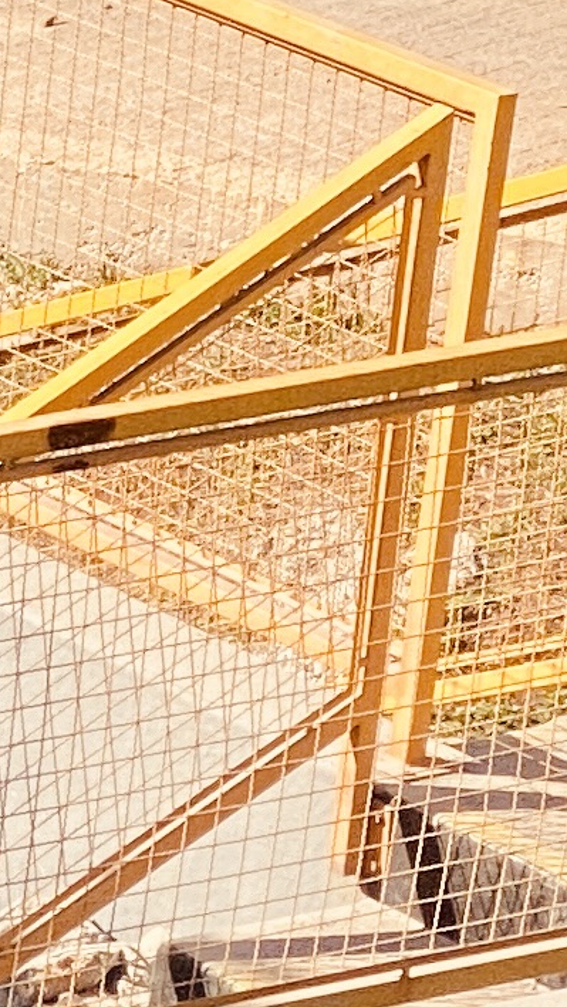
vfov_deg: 6.7
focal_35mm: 322
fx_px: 8603
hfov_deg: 3.5
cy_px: 632
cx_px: -2215
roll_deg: -0.6
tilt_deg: -18.1
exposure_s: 1/773
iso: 20
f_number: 2
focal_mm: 6
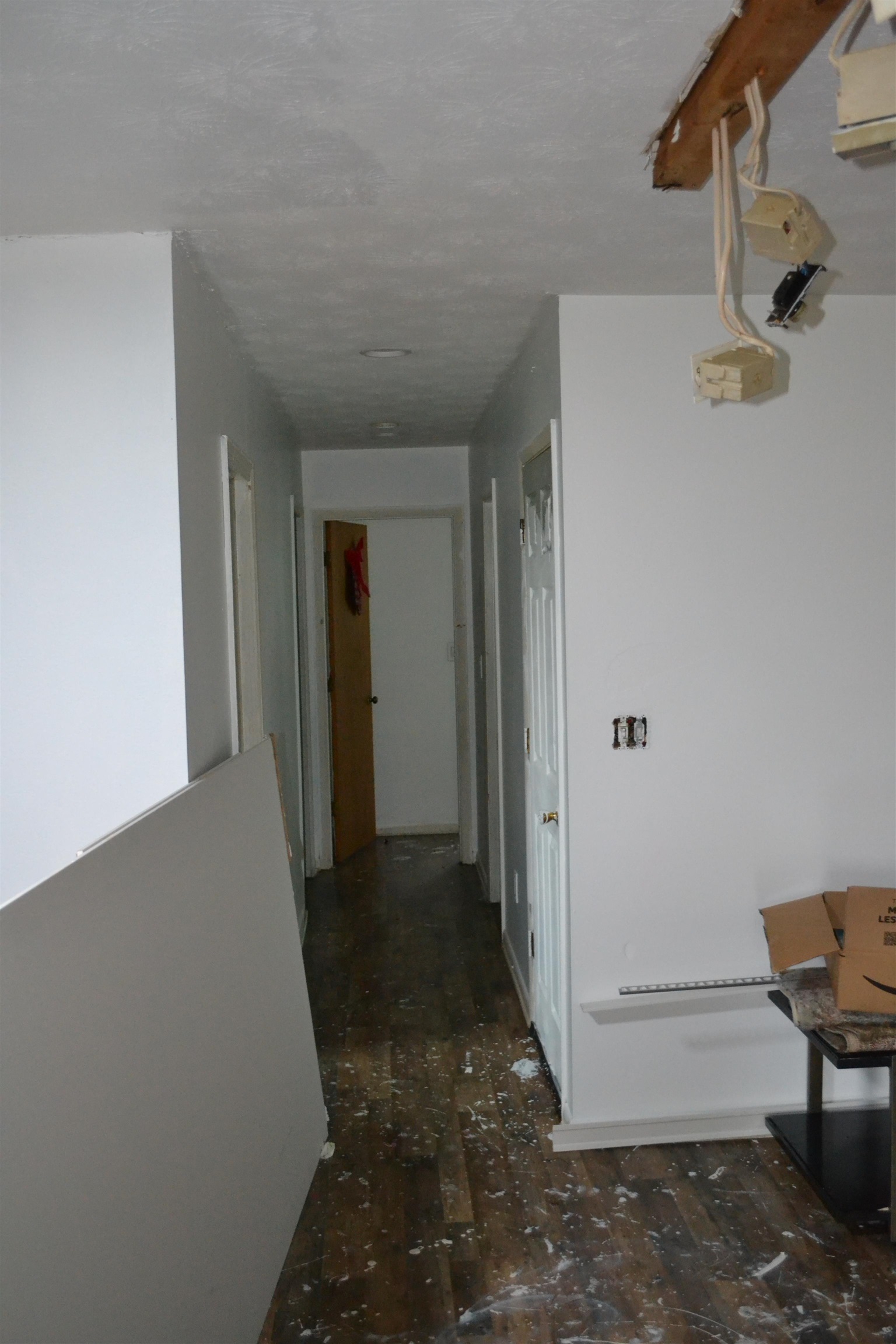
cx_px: 448
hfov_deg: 40.0
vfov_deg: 57.2
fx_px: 1232
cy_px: 672
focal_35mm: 33
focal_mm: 22
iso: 2800
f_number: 4
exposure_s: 1/60
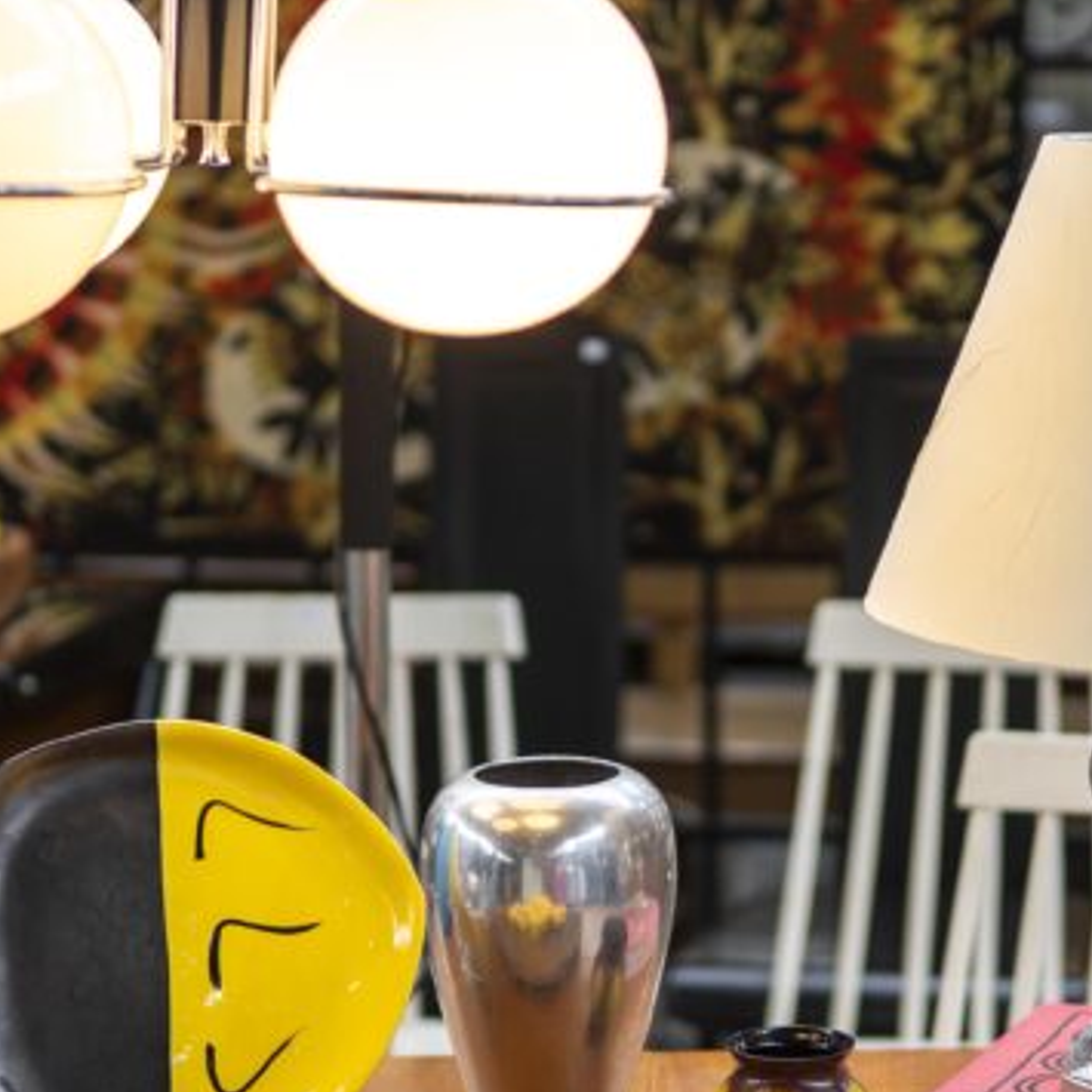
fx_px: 3498
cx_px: 544
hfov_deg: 17.7
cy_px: 680
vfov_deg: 17.7
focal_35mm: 98
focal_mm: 35
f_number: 1.2
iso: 100
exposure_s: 1/200
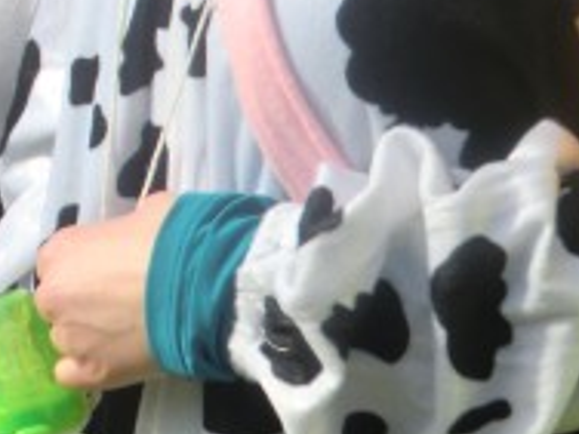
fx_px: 2843
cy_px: -209
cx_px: -283
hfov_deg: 11.2
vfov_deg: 8.5
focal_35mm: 170
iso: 64
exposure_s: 1/400
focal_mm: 7.1
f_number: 3.8
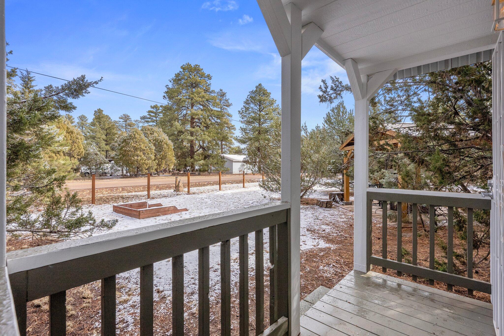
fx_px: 238
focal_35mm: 17
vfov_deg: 70.5
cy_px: 168
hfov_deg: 93.3
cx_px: 252
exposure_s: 1/1000
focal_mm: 17
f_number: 8
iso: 800
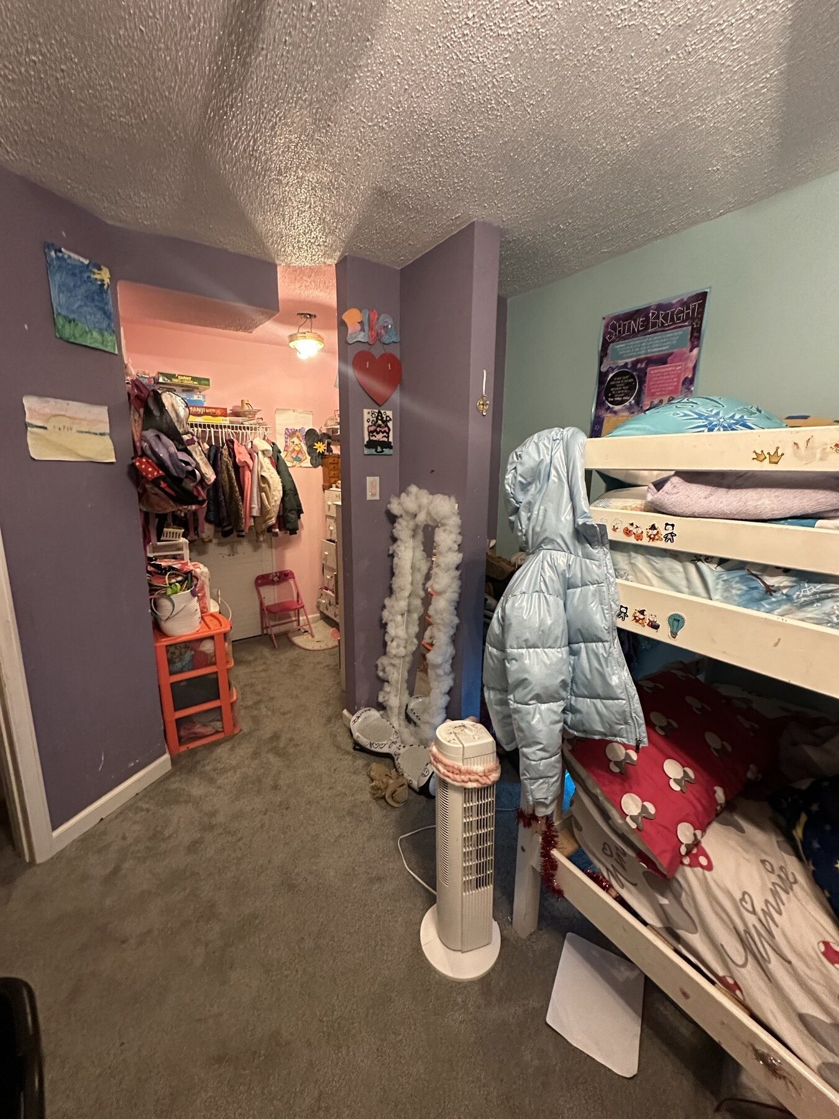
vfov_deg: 102.1
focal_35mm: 14
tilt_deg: -10.9
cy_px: 560
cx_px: 420
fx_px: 452
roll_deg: -0.8
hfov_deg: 85.7
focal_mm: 2.22
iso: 640
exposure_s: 1/60
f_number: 2.2
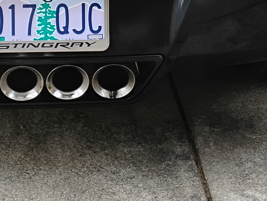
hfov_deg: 15.3
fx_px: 989
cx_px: 86
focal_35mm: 128
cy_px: -101
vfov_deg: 11.2
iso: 198
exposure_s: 1/120
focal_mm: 4.26
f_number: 1.8
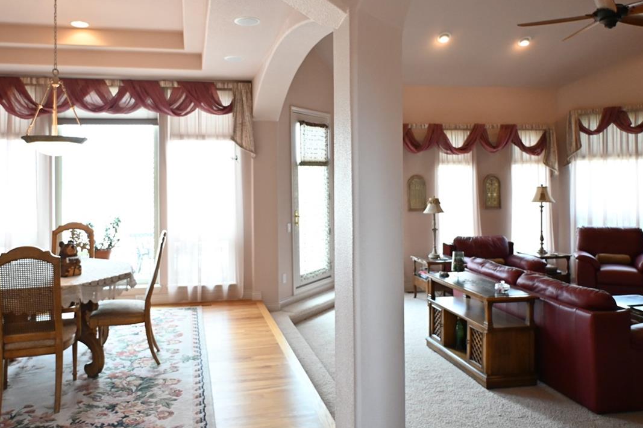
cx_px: 289
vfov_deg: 46.0
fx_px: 502
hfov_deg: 65.1
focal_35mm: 28
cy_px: 173
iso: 800
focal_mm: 12.5
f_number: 3.8
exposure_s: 1/125
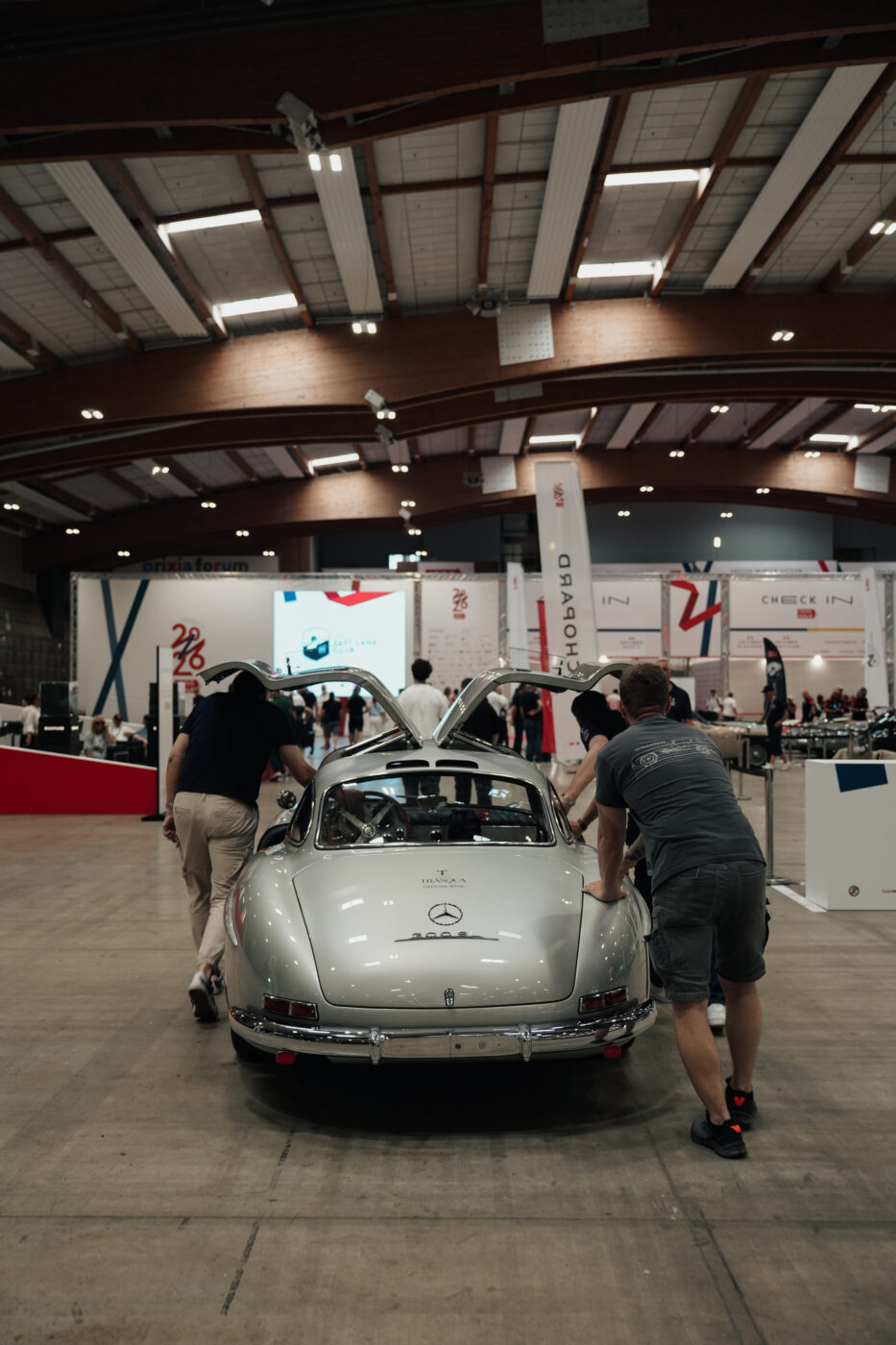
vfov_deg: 54.4
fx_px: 1307
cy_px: 672
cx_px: 448
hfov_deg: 37.8
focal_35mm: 35
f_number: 2.8
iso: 640
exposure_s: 1/80
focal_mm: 35
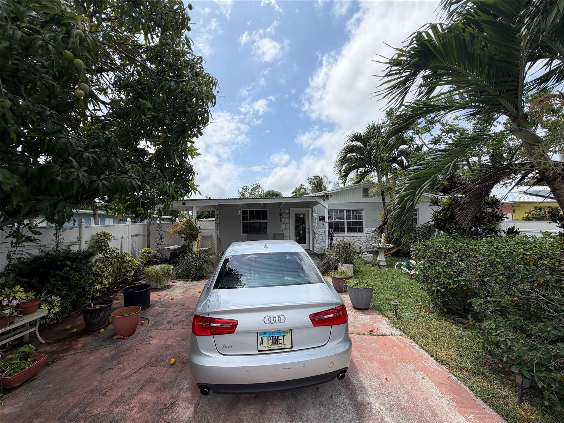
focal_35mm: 14
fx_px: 228
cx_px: 282
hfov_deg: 102.1
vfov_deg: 85.7
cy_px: 212
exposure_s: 1/1167
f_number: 2.2
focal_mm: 2.22
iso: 20
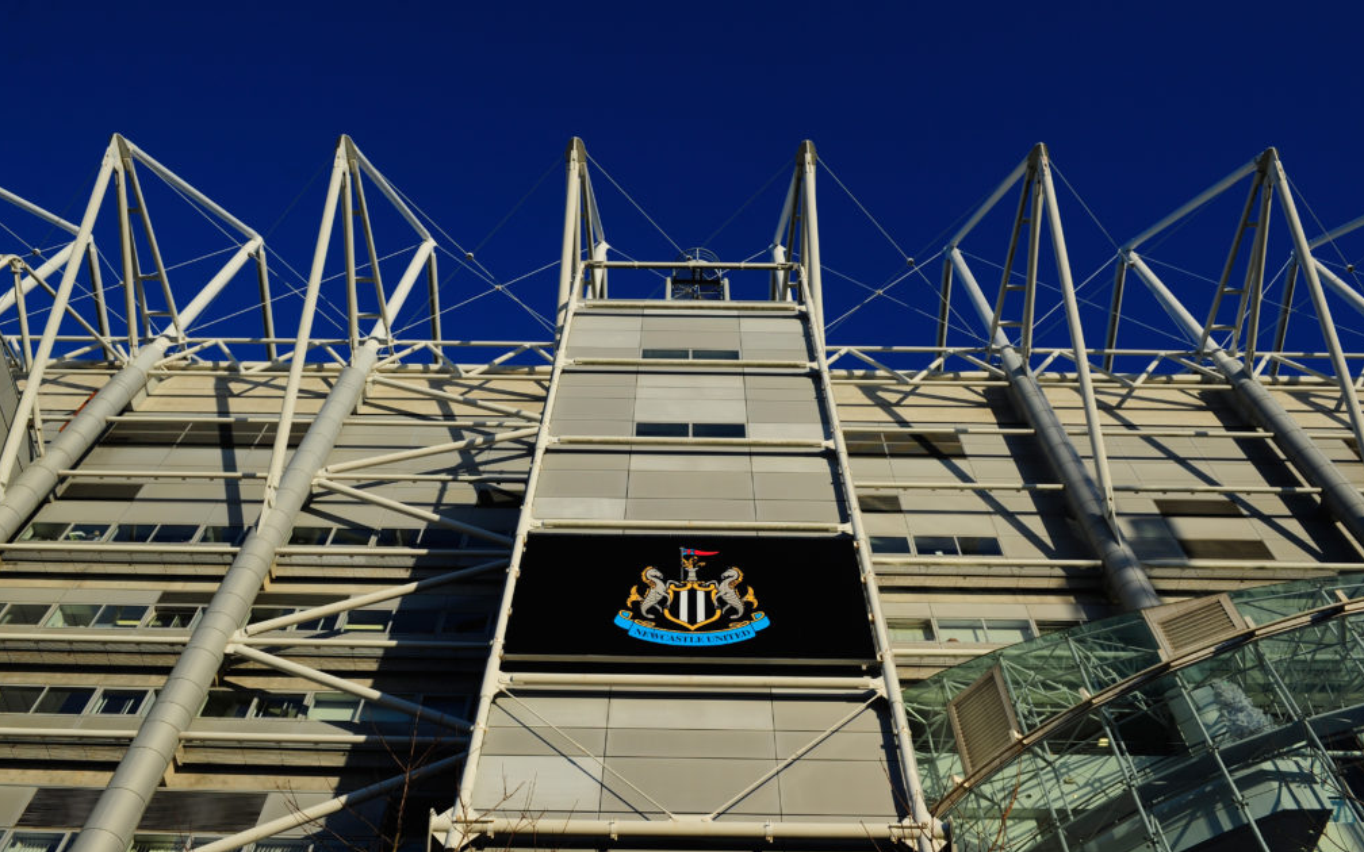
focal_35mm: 30
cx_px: 679
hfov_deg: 62.9
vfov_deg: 41.8
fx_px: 1115
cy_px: 406
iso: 200
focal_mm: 29
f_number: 6.3
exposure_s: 1/1000
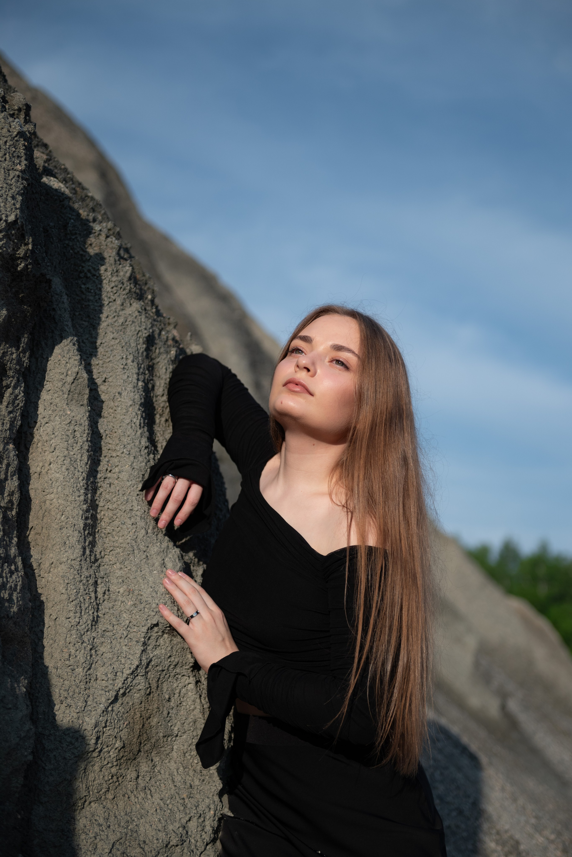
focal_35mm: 52
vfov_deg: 38.2
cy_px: 428
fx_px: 1238
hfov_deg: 26.0
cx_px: 286
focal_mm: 52
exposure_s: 1/3200
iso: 100
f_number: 2.8
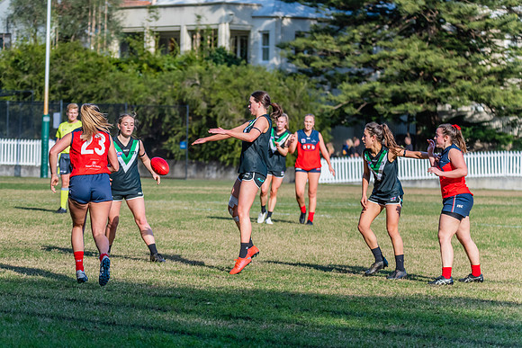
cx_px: 223
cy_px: 160
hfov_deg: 10.3
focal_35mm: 200
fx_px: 2894
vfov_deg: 6.9
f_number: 5.6
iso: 800
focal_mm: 170
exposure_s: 1/1600
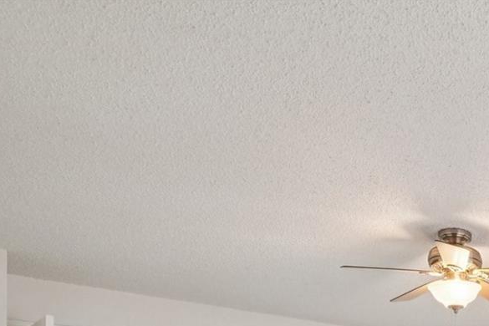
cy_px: 443
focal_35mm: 41
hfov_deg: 37.3
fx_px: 557
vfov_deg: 26.6
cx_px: 571
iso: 800
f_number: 8
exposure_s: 1/40
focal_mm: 10
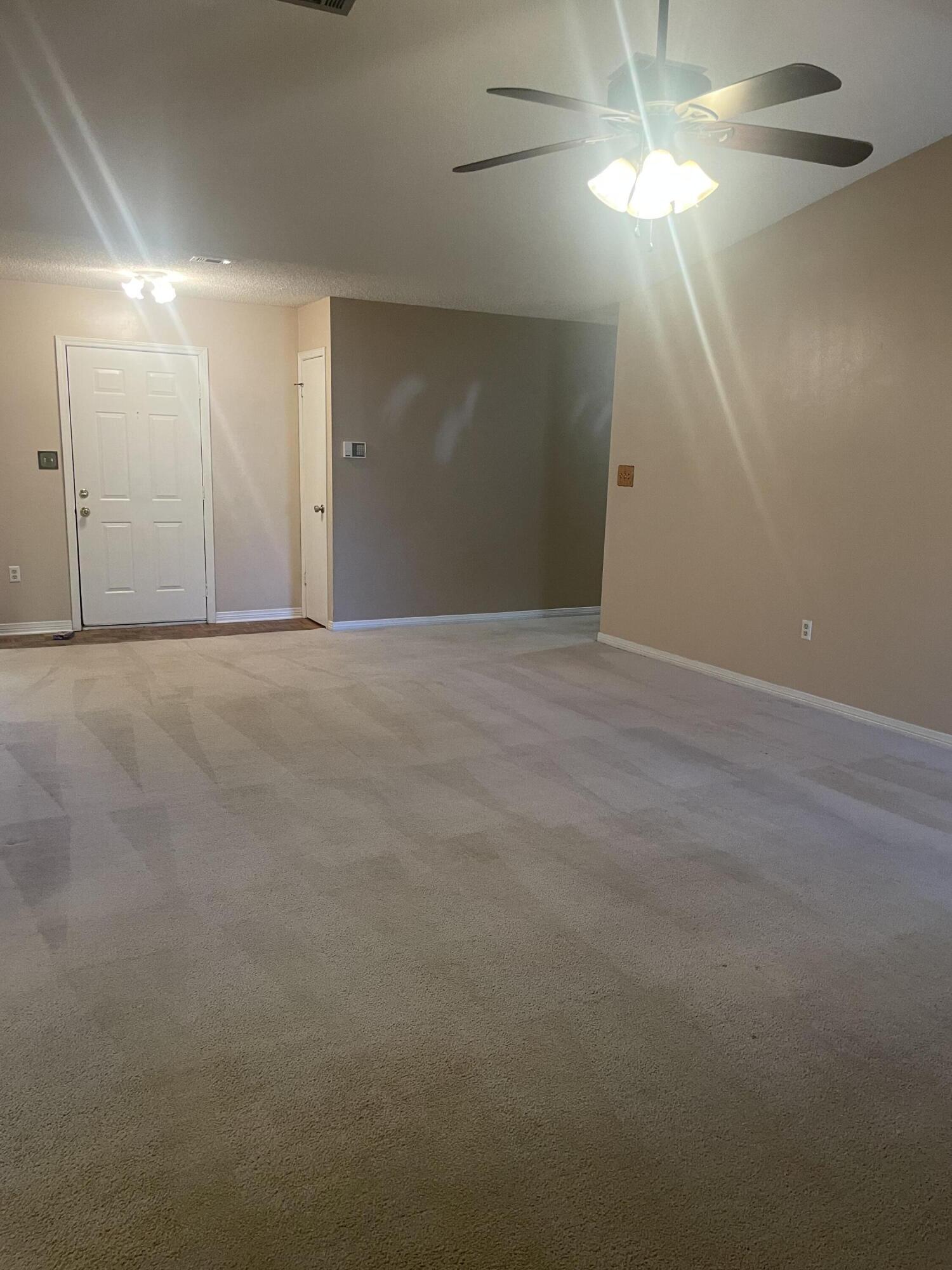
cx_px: 476
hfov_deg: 53.1
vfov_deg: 67.3
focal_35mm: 26
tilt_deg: -9.8
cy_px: 635
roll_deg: -0.8
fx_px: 953
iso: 160
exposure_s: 1/60
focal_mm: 4.2
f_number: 1.6
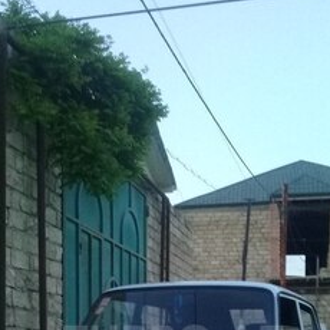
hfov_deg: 29.1
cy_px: 341
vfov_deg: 27.2
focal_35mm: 59
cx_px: 174
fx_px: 636
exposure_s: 1/20
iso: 200
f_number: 2.2
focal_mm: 3.3
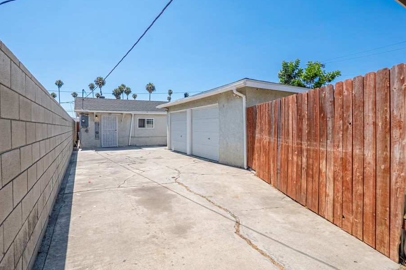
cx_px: 191
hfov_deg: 93.2
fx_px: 192
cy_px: 129
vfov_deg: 70.4
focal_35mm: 17
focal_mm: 10
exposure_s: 1/8000
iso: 400
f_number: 8
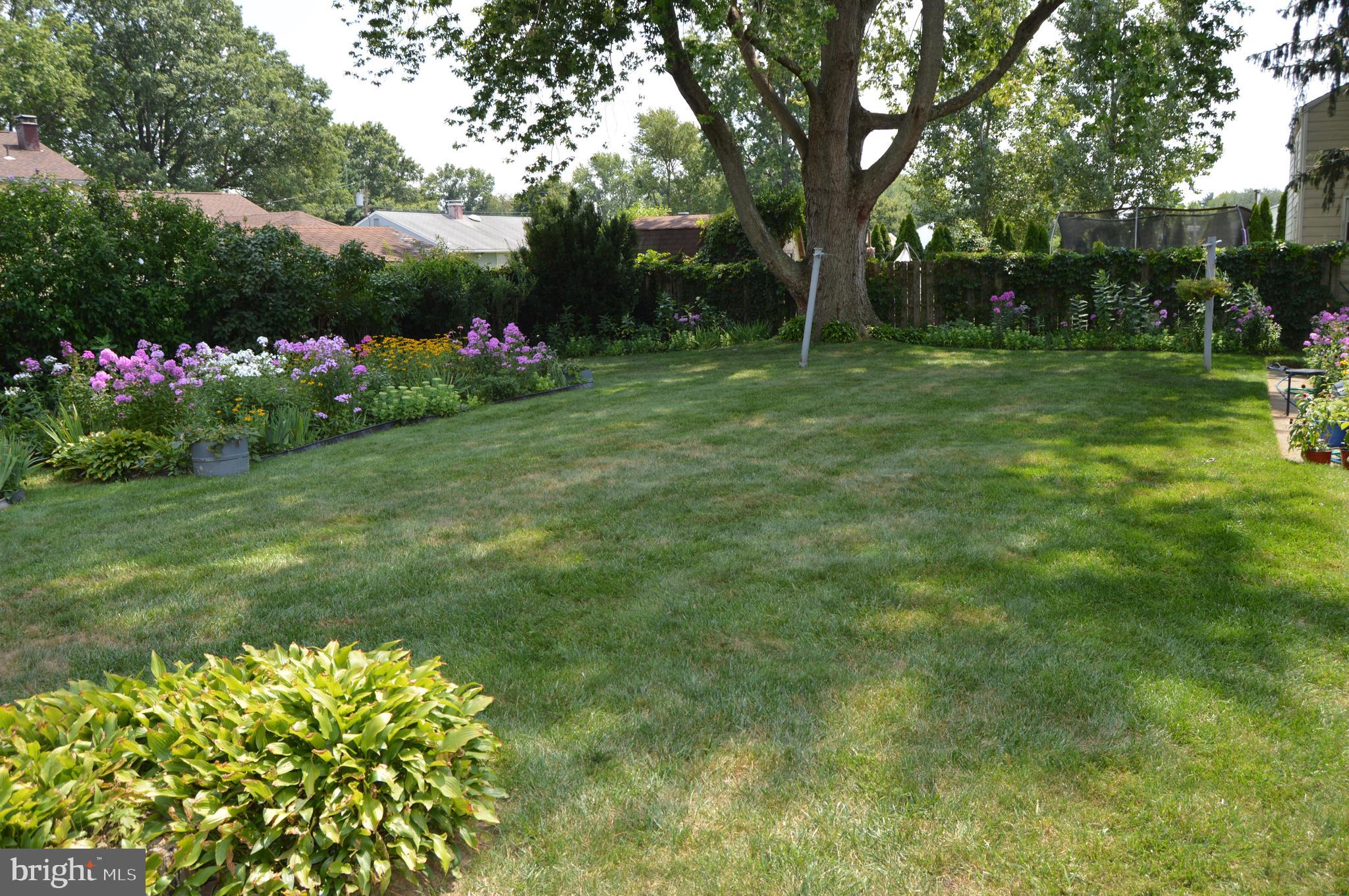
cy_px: 448
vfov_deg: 47.8
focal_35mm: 27
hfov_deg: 67.4
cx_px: 674
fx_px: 1011
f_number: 6.3
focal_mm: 18
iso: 100
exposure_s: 1/200
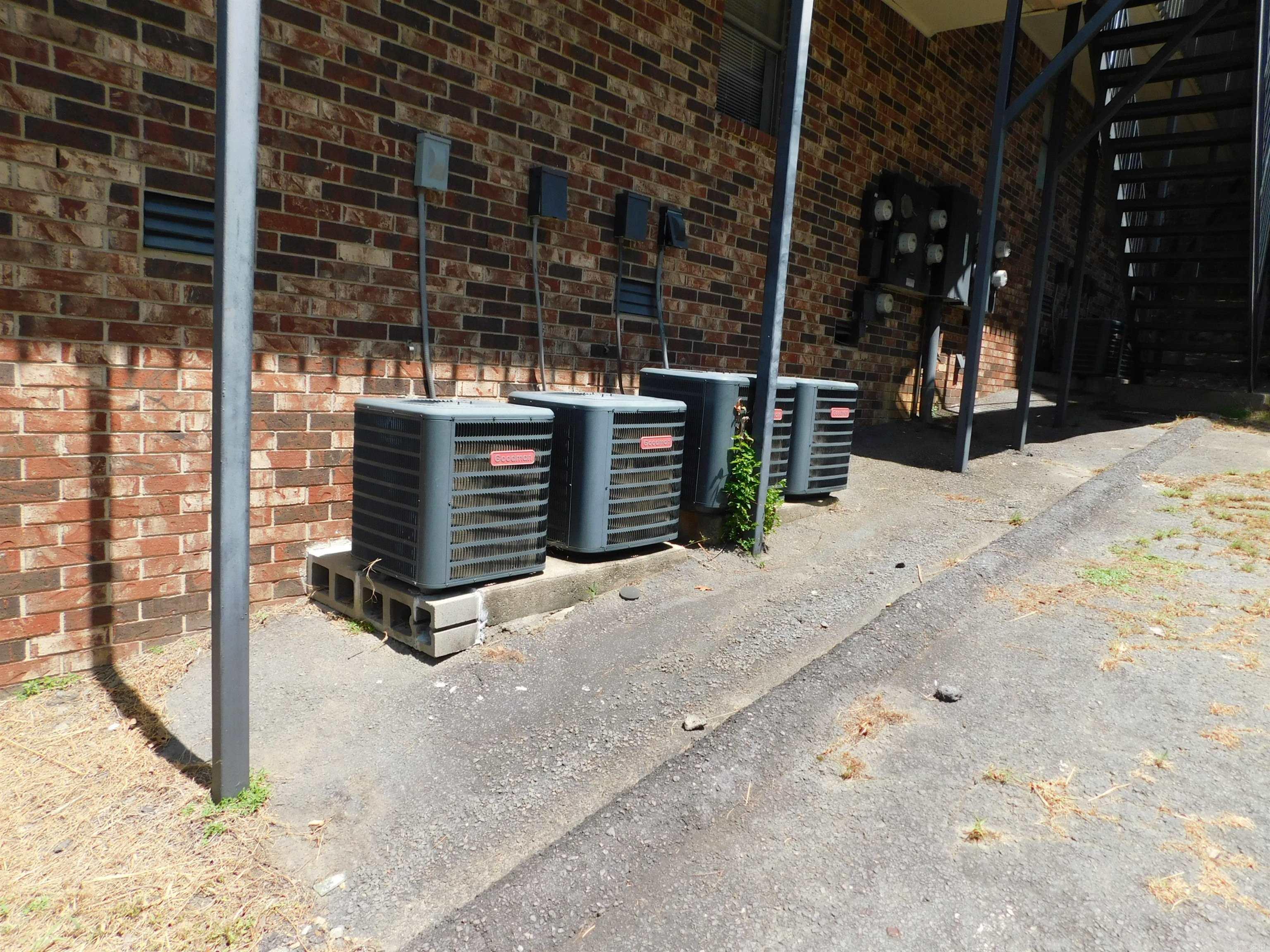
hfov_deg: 73.9
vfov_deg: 58.9
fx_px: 844
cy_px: 476
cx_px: 635
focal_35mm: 23
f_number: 3
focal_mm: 4
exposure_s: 1/800
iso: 125
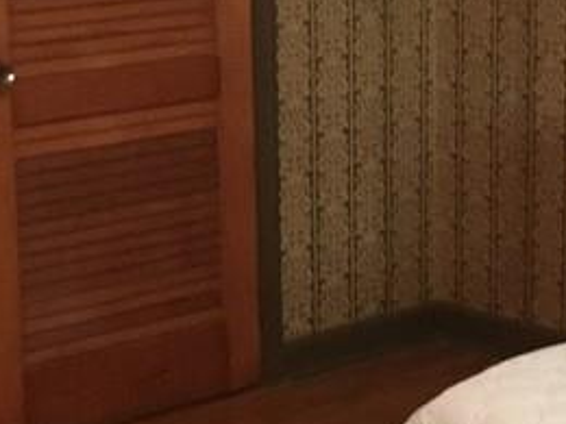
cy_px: 126
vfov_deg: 12.1
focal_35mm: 122
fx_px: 1995
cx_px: 488
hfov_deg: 16.0
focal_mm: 3.3
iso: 400
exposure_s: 1/15
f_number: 2.4
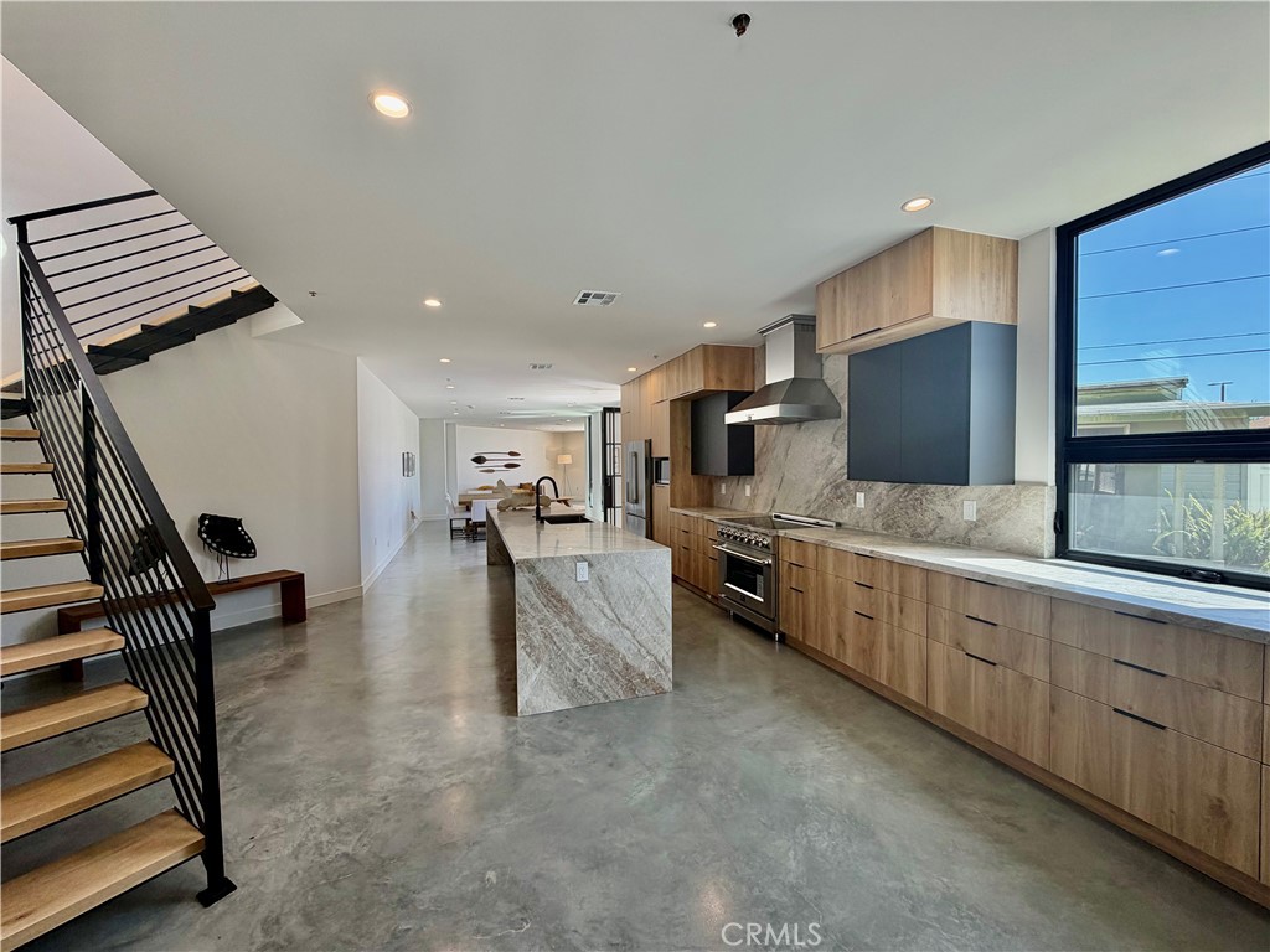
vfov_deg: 85.7
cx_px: 635
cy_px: 476
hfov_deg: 102.1
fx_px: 514
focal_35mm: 14
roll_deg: +1.1
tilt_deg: -1.1
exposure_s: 1/120
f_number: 2.2
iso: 25
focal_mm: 2.22
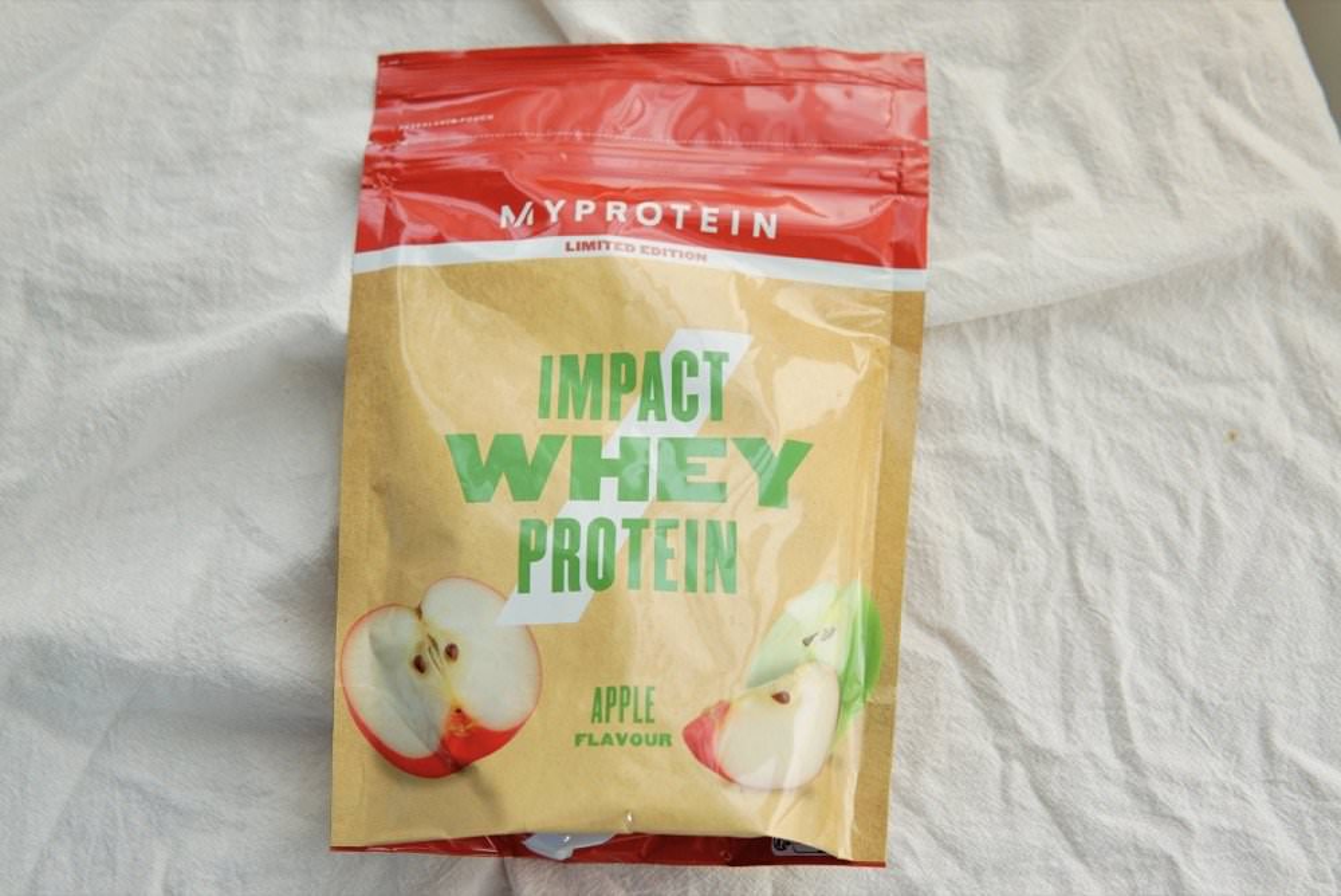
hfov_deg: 43.6
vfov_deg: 29.9
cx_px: 670
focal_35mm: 45
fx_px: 1677
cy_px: 448
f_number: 4
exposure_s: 1/160
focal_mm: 30
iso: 160
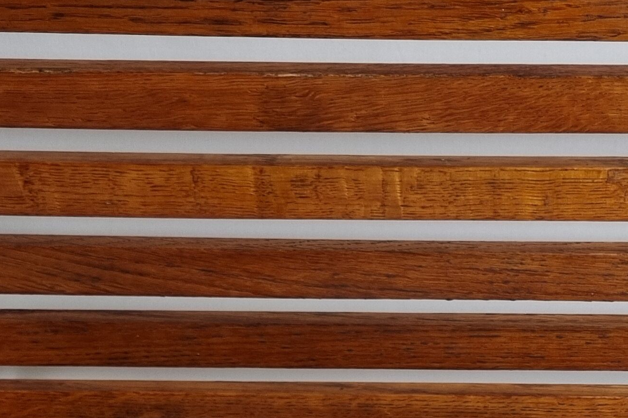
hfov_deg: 23.8
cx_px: 563
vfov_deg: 15.7
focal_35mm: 83
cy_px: 542
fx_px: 1448
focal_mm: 5.4
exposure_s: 1/100
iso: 100
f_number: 1.8
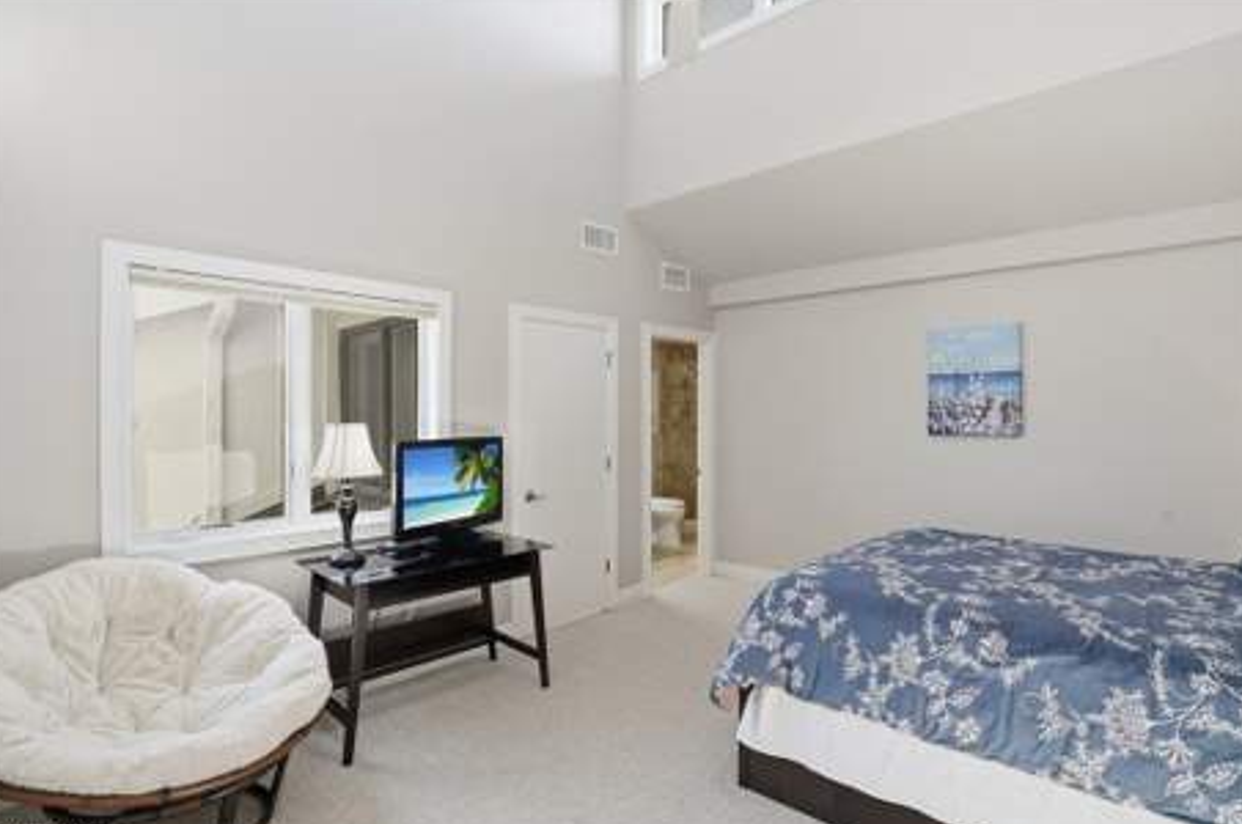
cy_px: 422
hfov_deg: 93.3
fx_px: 586
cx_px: 640
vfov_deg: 70.3
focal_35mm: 17
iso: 400
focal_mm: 16
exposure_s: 1/60
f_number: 9
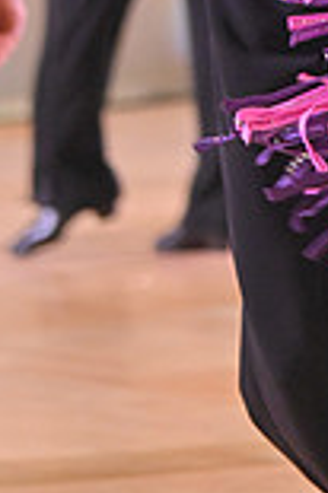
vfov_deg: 5.0
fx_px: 5643
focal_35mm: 412
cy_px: -283
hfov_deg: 3.3
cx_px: 431
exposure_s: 1/400
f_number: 5
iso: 4000
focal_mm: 110
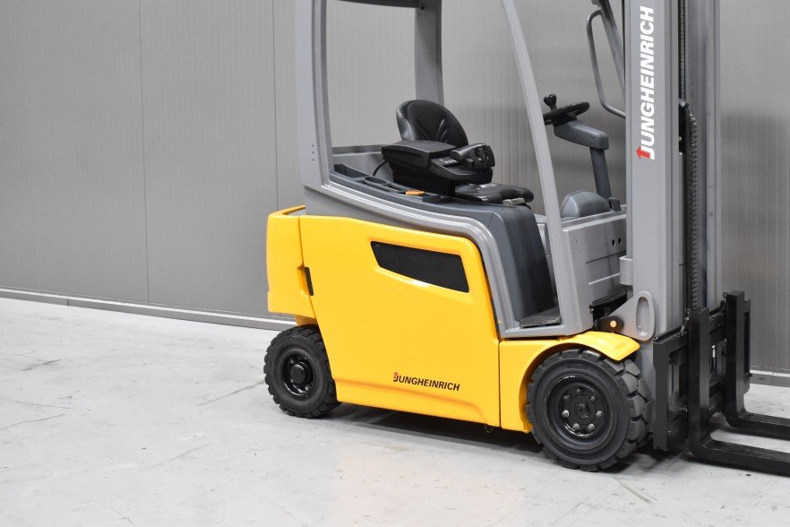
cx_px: 529
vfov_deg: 27.4
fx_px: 1075
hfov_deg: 39.8
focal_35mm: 49
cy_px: 175
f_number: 5
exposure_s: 1/30
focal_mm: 24
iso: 1600
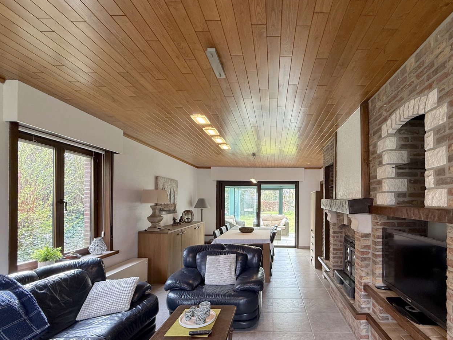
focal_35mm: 18
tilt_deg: -0.2
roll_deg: -0.9
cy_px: 203
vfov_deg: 70.9
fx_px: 236
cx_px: 273
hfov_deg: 86.6
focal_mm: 2.22
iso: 160
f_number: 2.2
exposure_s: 1/100
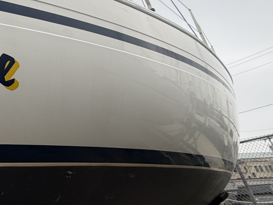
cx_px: -103
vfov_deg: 35.9
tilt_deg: +25.2
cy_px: 90
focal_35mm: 40
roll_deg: +4.5
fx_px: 315
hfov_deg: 32.0
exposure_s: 1/262
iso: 50
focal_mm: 2.22
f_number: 2.2
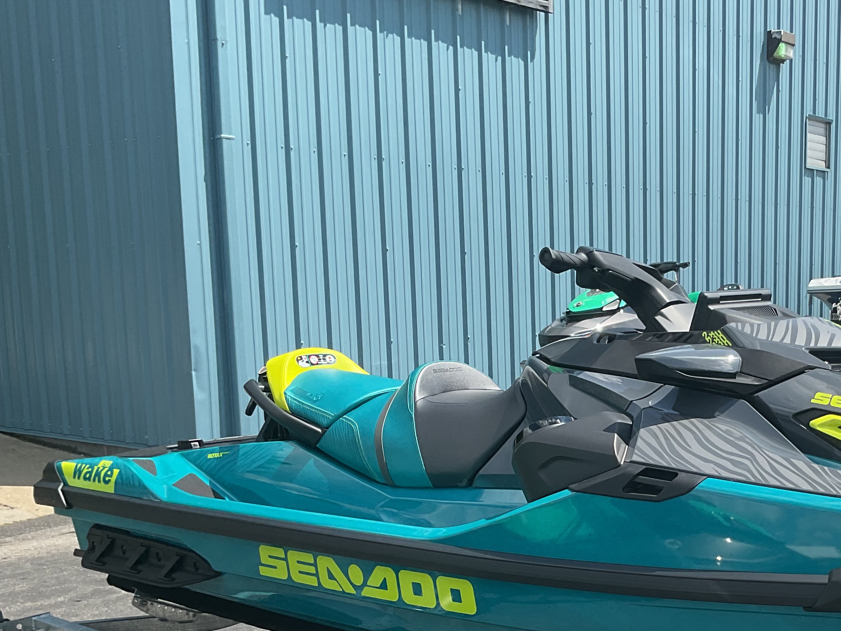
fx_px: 1263
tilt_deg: -8.7
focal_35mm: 52
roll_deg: +0.1
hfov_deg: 35.5
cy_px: 496
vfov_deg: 27.5
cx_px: 688
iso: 16
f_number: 1.8
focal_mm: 3
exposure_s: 1/1098
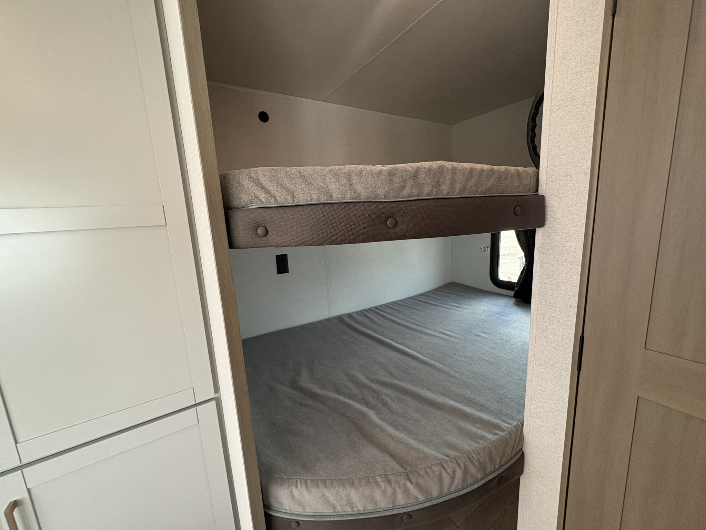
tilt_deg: -9.1
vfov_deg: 85.7
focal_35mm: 14
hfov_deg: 102.1
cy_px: 265
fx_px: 286
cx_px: 353
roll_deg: +2.4
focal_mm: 2.22
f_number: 2.2
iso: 320
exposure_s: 1/55
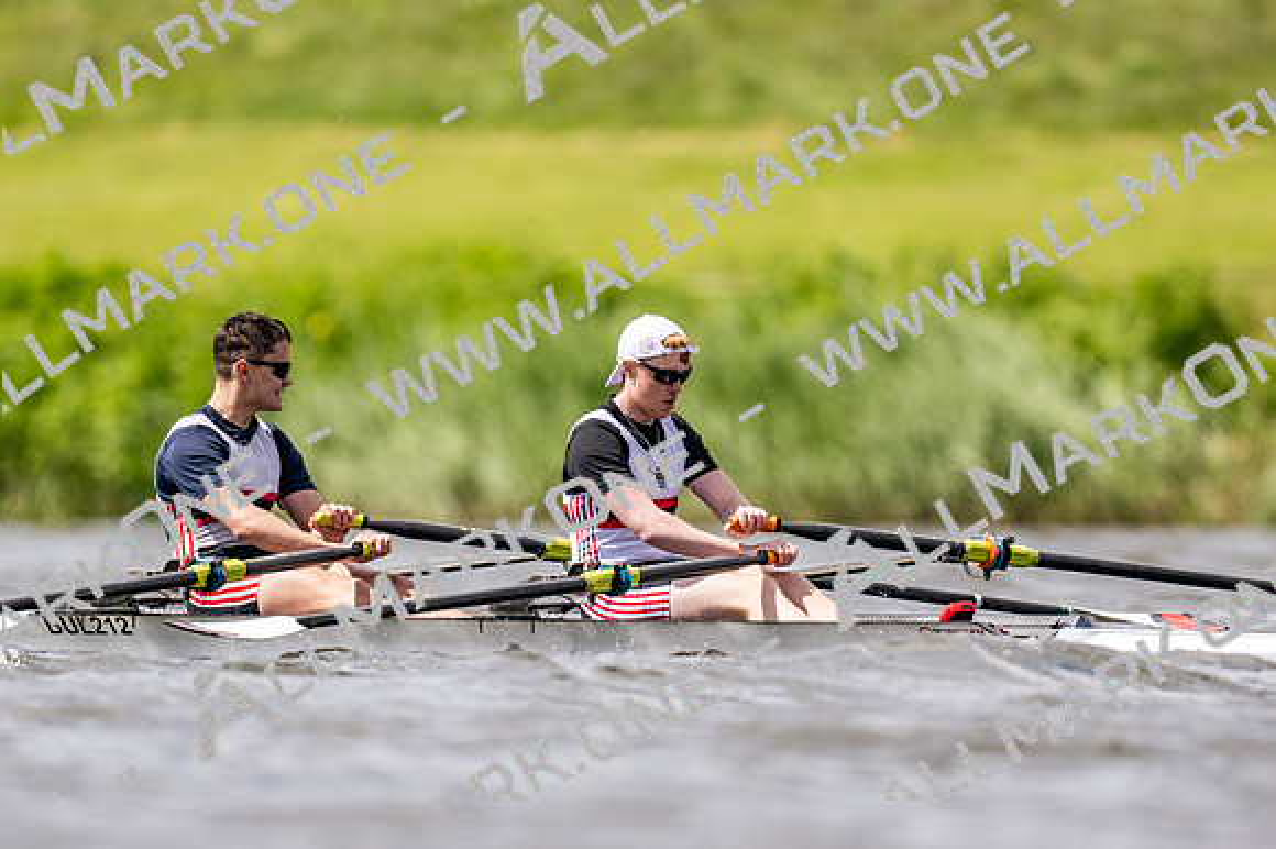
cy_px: 424
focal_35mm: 900
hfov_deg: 2.3
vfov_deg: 1.5
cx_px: 638
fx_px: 31881
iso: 280
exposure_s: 1/2500
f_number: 4
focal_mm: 600
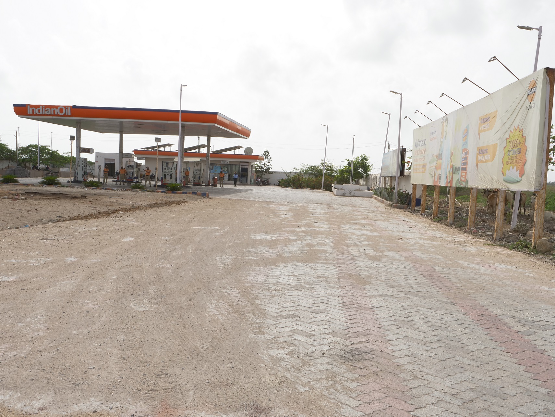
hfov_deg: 53.9
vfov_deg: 41.8
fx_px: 545
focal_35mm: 34
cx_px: 278
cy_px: 208
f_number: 11
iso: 200
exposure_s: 1/200
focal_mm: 17
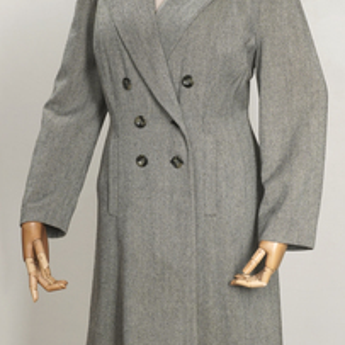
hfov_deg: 22.2
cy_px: 193
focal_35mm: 78
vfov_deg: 22.2
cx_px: 181
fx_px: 880
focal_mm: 32
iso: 400
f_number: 6.3
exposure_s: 1/40
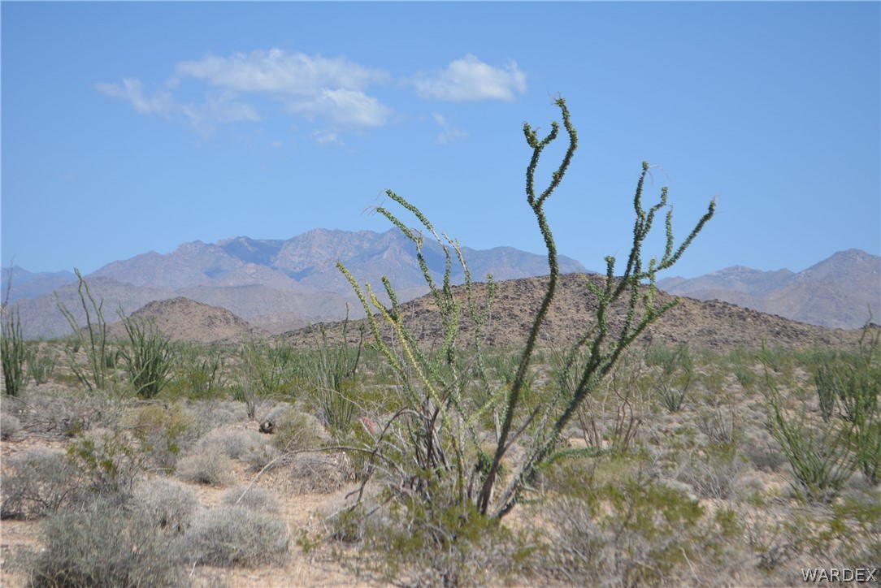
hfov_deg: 24.6
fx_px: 2020
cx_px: 440
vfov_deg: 16.6
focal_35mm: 82
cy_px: 294
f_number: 7.1
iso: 400
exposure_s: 1/1600
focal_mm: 55
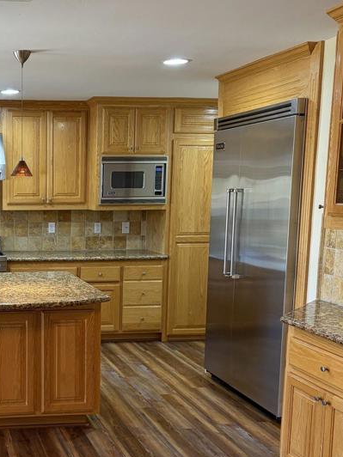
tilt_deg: -8.1
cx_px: 19
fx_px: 661
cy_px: 289
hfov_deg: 27.8
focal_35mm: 50
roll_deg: +0.2
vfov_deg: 37.9
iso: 160
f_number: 1.6
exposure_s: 1/60
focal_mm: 5.96
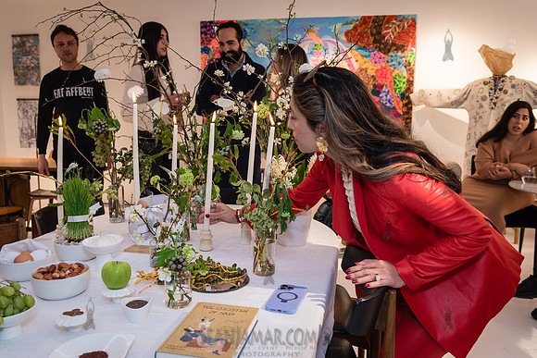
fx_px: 461
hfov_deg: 60.5
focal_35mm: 31
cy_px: 179
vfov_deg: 42.5
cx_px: 268
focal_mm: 29
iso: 1600
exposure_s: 1/200
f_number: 4
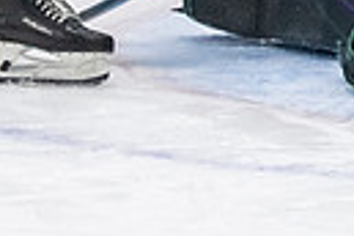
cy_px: -170
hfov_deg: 3.3
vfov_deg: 2.2
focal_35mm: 626
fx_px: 6155
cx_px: 580
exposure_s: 1/640
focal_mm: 98
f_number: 3.2
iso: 3200
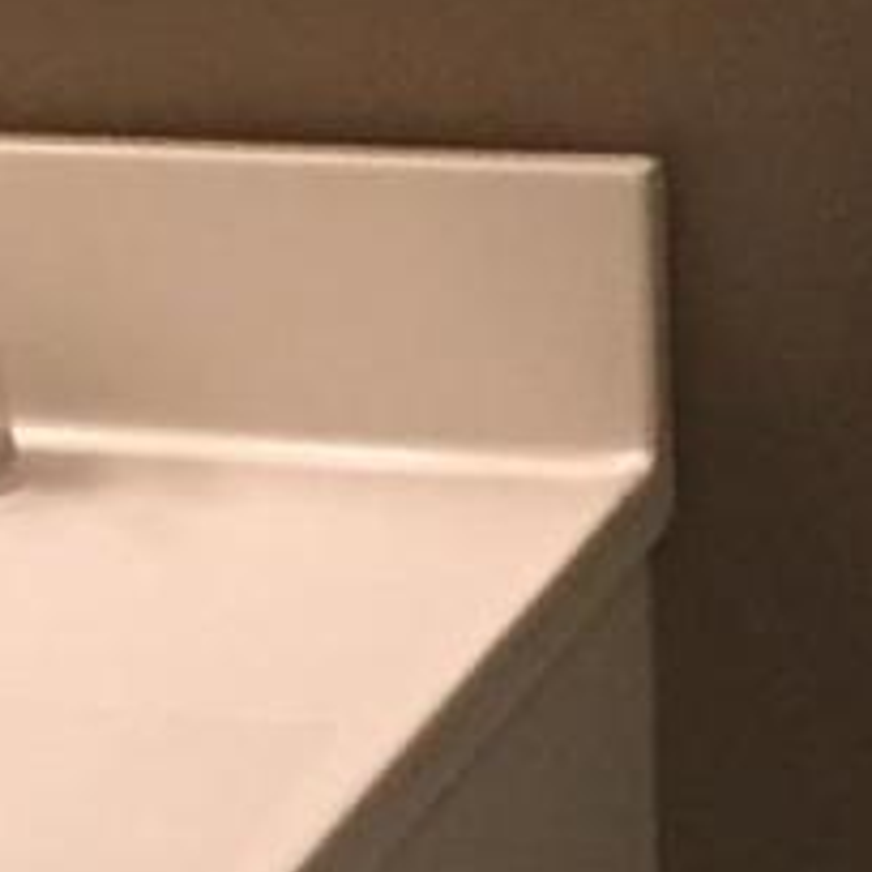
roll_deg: +3.2
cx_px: 227
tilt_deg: -17.5
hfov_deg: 7.0
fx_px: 7153
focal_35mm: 251
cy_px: 598
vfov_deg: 7.0
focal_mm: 4.15
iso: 200
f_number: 2.2
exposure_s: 1/30
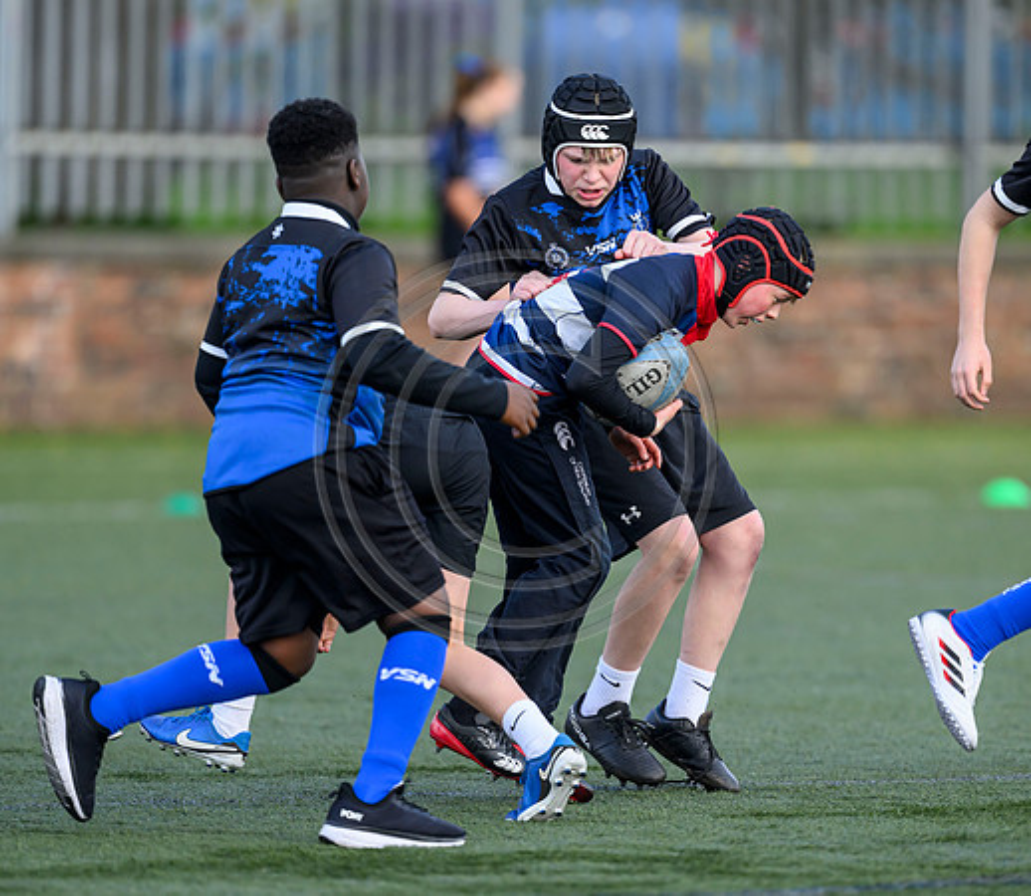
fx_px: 16634
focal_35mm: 527
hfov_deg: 3.6
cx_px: 567
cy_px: 499
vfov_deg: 3.1
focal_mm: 400
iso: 500
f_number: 2.8
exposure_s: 1/2000
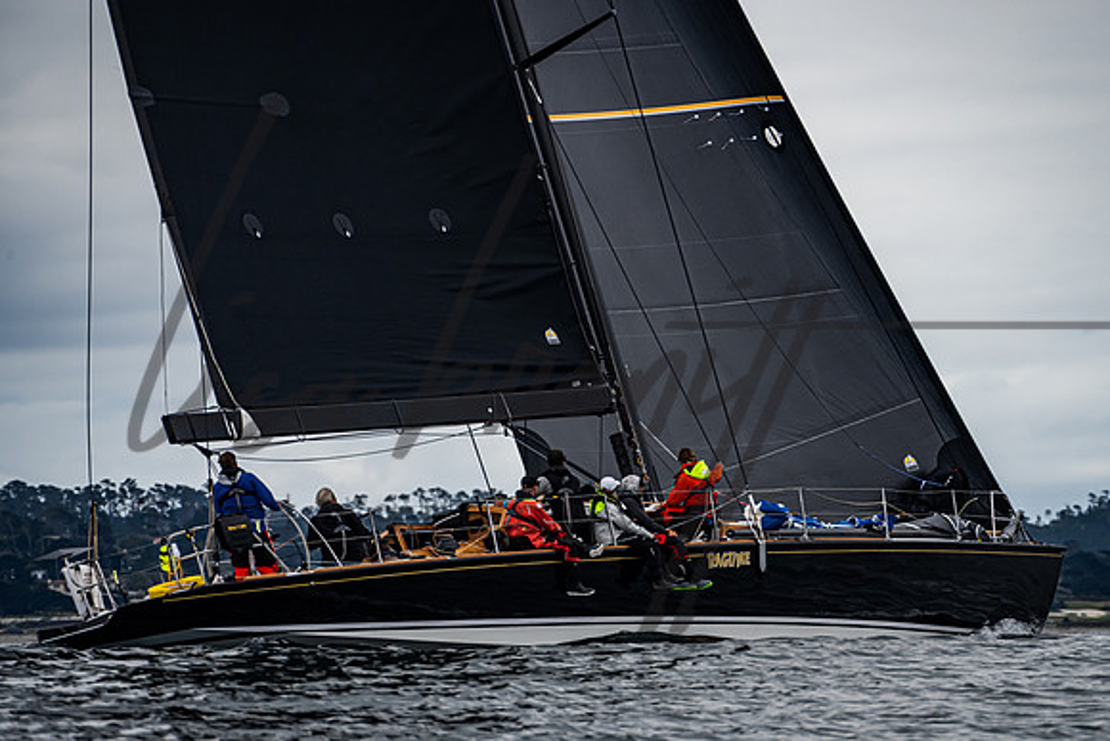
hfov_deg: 5.4
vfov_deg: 3.6
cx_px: 634
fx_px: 11794
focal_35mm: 382
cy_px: 387
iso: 640
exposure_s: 1/2500
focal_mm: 320
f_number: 8
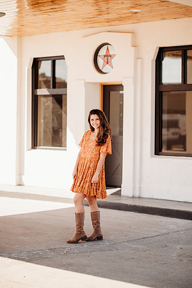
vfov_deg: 23.9
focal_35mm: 85
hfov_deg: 16.1
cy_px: 144
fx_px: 680
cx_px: 96
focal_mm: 85
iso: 160
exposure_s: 1/2000
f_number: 2
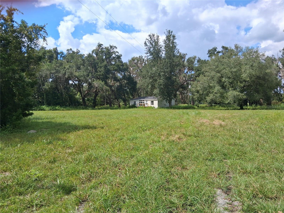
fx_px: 213
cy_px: 106
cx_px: 142
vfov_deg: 53.1
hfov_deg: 67.3
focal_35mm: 26
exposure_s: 1/876
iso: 25
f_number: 1.8
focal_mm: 3.98
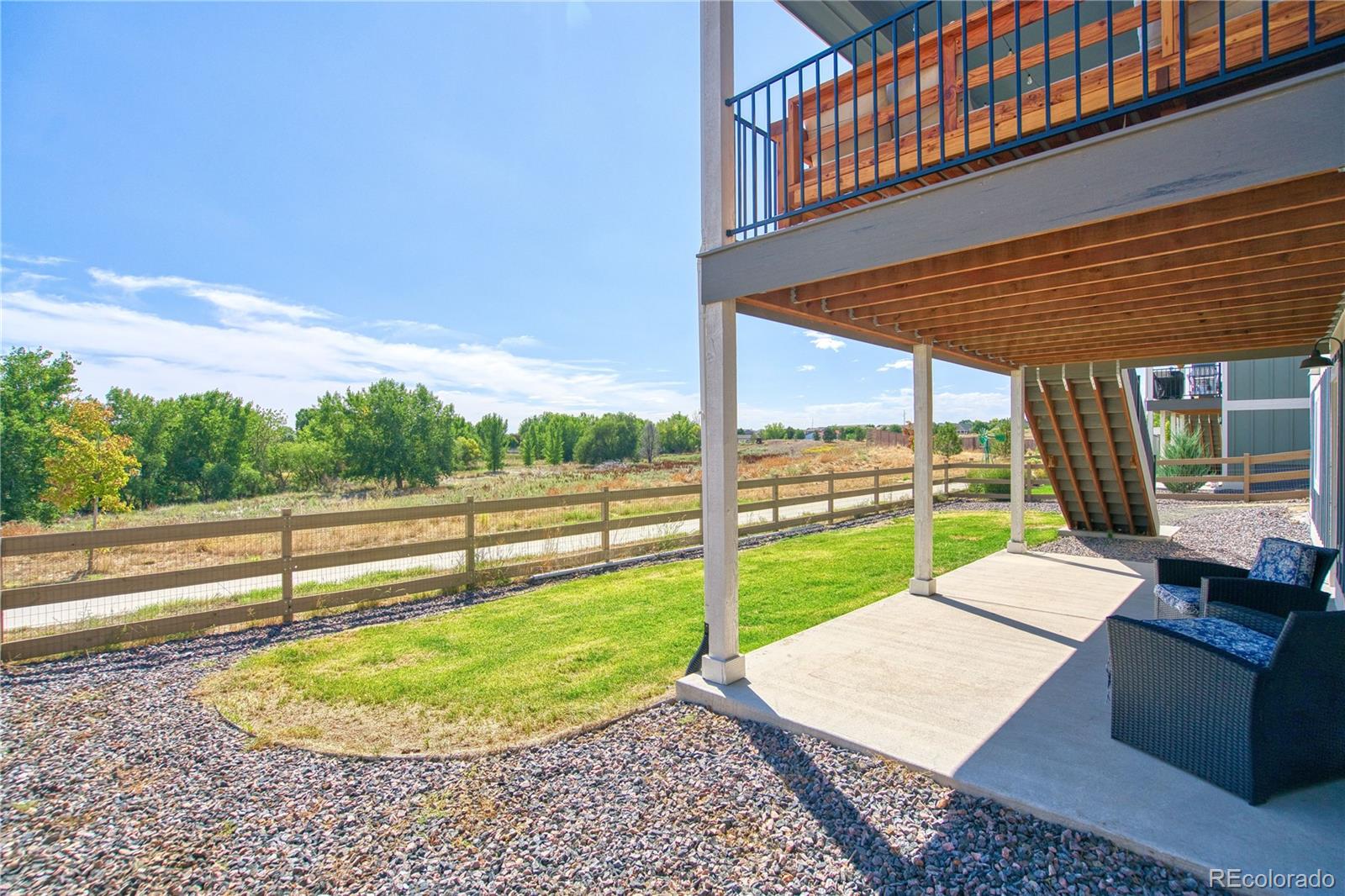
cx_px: 672
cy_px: 448
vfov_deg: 73.7
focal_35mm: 16
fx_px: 598
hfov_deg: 96.7
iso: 500
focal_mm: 16
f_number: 5
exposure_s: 1/2000
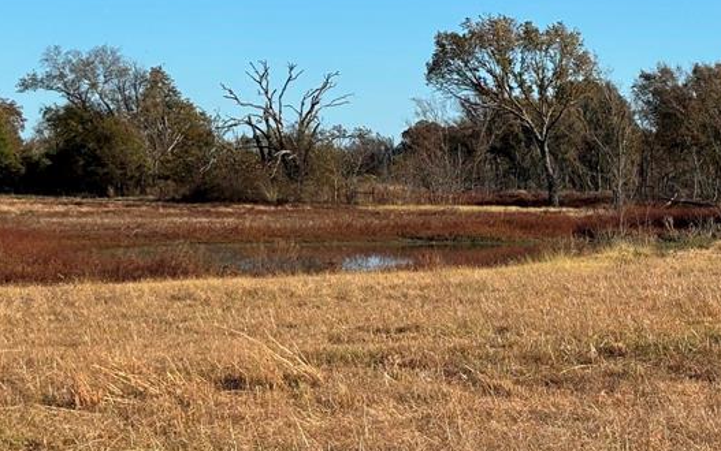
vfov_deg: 12.2
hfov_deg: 19.4
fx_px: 2104
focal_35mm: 107
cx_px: 408
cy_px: 44
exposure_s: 1/2710
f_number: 1.6
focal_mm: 5.96
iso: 40
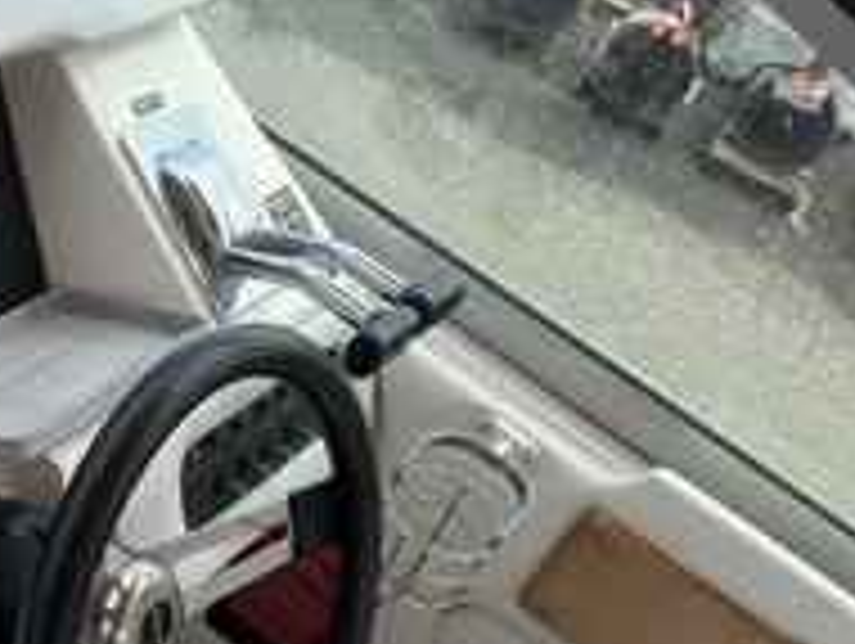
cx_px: 108
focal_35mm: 61
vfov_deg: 23.7
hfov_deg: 30.4
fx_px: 1509
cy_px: 527
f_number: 1.8
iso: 25
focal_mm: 3
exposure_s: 1/749
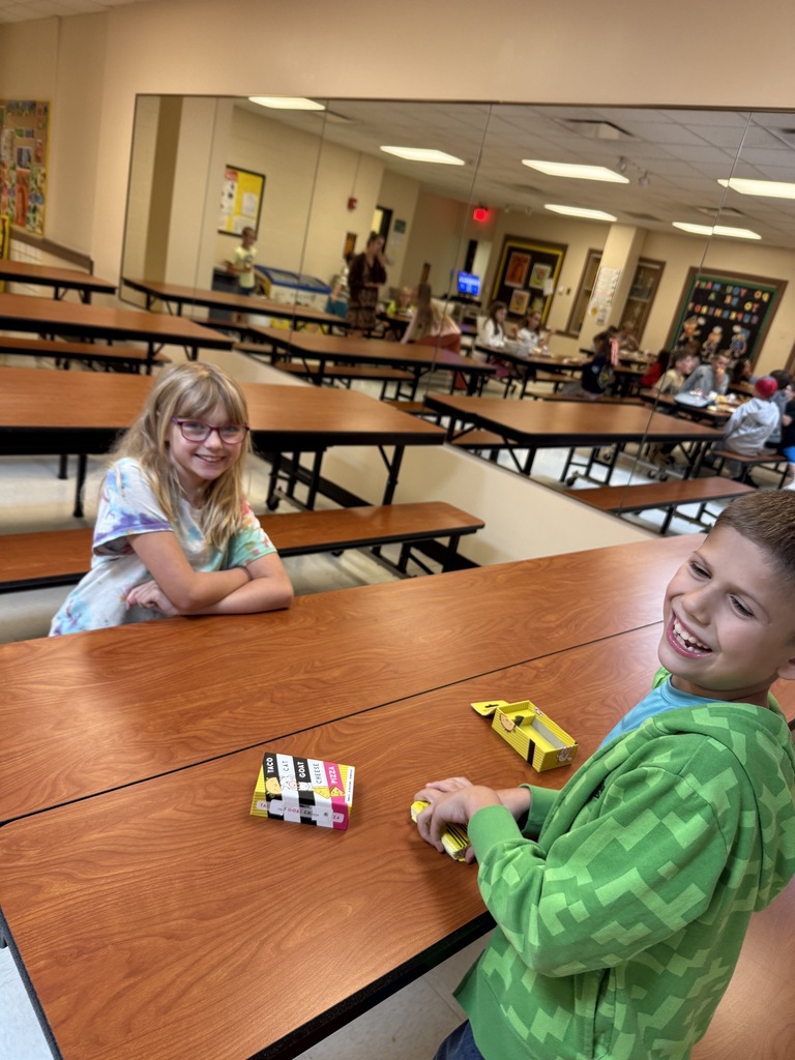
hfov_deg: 56.8
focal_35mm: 24
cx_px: 398
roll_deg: -14.5
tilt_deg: -19.3
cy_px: 530
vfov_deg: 71.6
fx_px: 735
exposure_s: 1/60
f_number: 1.78
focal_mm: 6.76
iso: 200
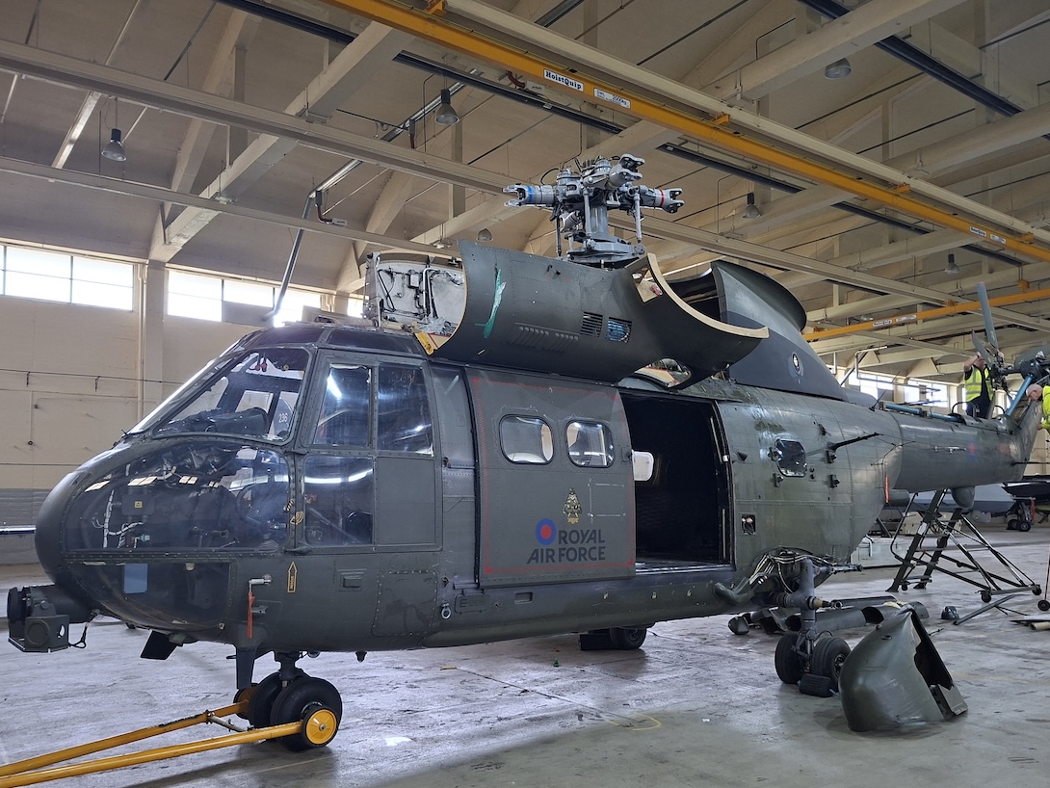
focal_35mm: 27
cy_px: 455
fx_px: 819
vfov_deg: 51.2
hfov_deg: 65.2
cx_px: 560
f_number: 1.8
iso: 250
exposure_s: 1/33
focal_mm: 5.54
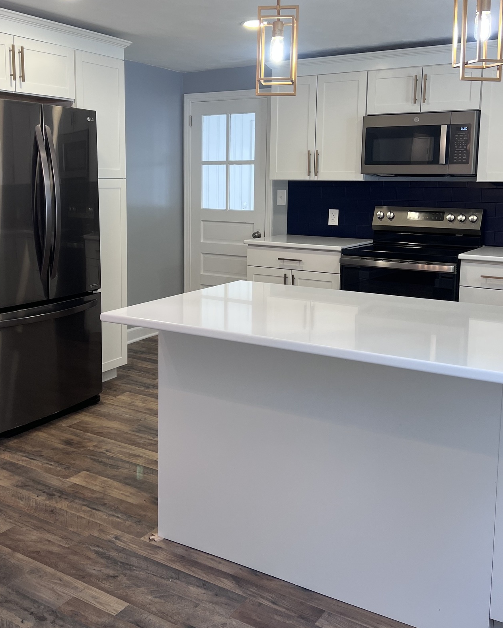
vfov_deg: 48.8
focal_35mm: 37
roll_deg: -0.5
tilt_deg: -7.6
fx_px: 689
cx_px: 218
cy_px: 258
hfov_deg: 40.1
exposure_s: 1/120
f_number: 1.5
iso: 64
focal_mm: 5.7
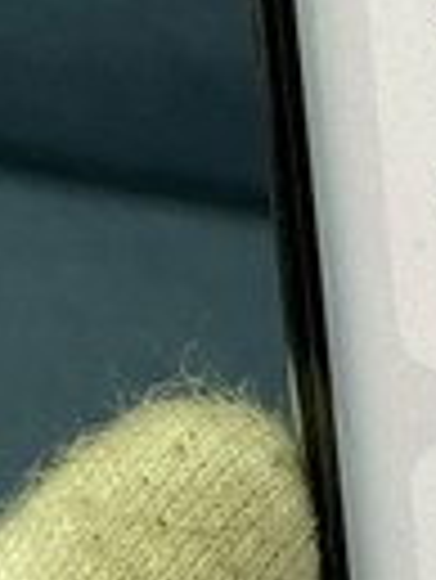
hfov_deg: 7.2
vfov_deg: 10.2
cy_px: 337
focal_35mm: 193
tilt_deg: -40.1
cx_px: 1110
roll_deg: +0.6
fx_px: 3236
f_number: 1.8
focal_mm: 4.25
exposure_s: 1/105
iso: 80
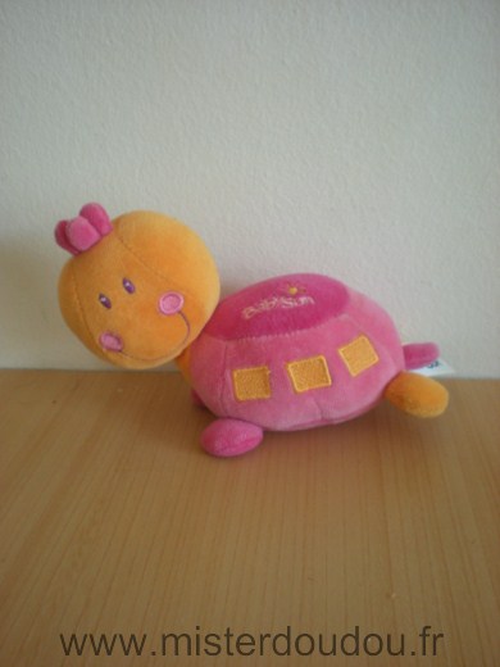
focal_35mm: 38
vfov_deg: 49.0
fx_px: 732
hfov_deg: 37.7
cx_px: 250
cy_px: 334
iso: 200
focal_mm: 6.3
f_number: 3.1
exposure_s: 1/10.3
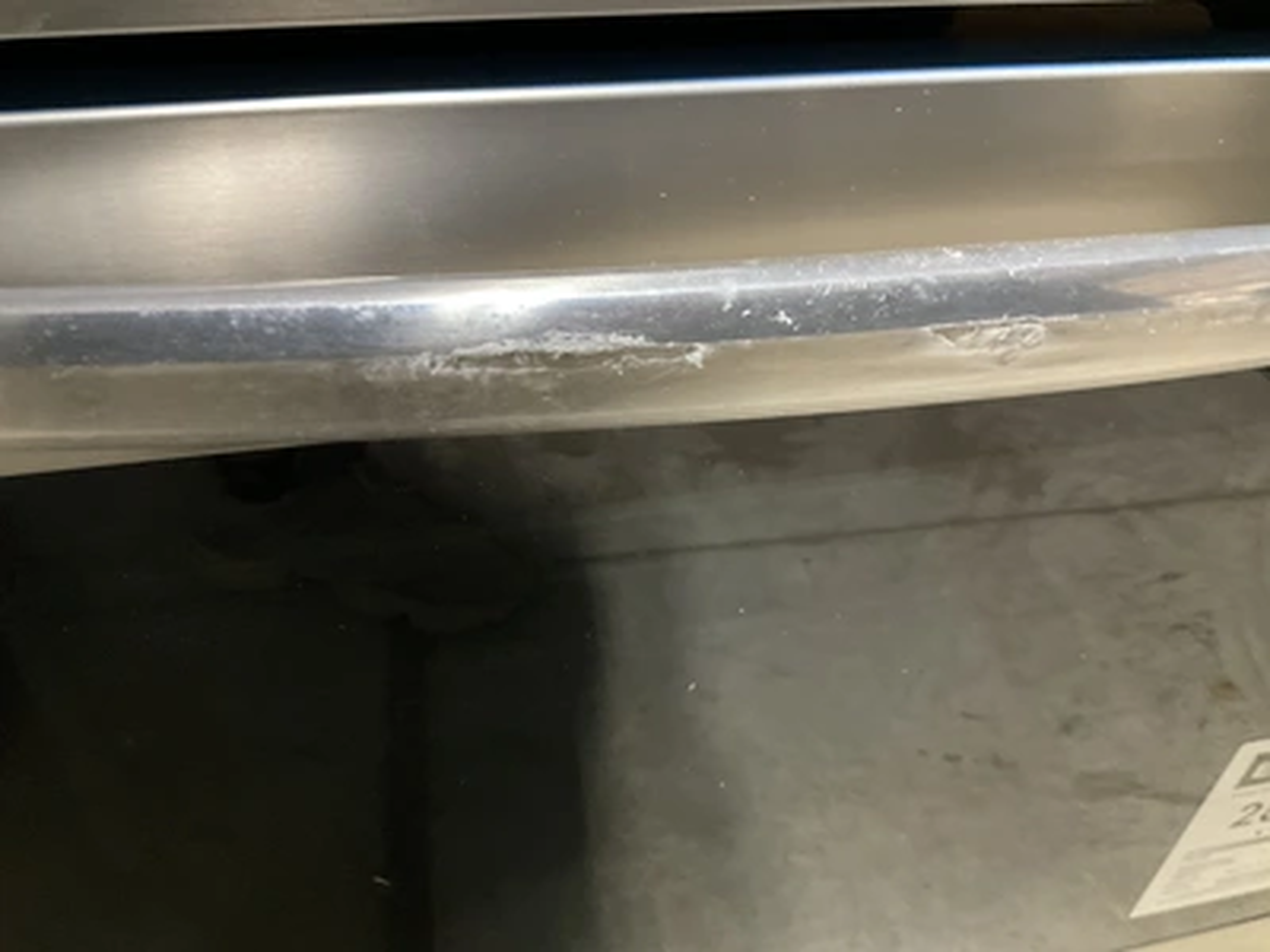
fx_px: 1064
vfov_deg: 48.2
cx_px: 635
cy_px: 476
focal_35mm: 29
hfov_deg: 61.7
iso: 320
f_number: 1.8
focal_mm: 3
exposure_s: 1/30
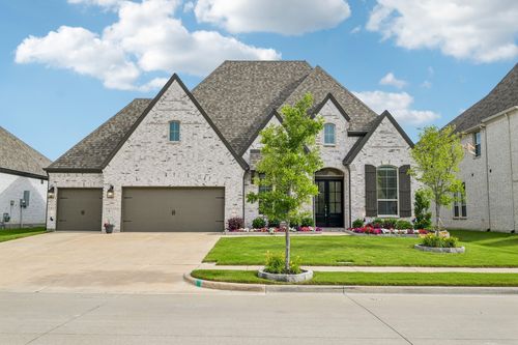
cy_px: 172
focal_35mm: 30
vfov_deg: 43.6
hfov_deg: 61.9
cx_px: 259
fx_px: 432
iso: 400
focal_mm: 30
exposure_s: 1/1250
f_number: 8
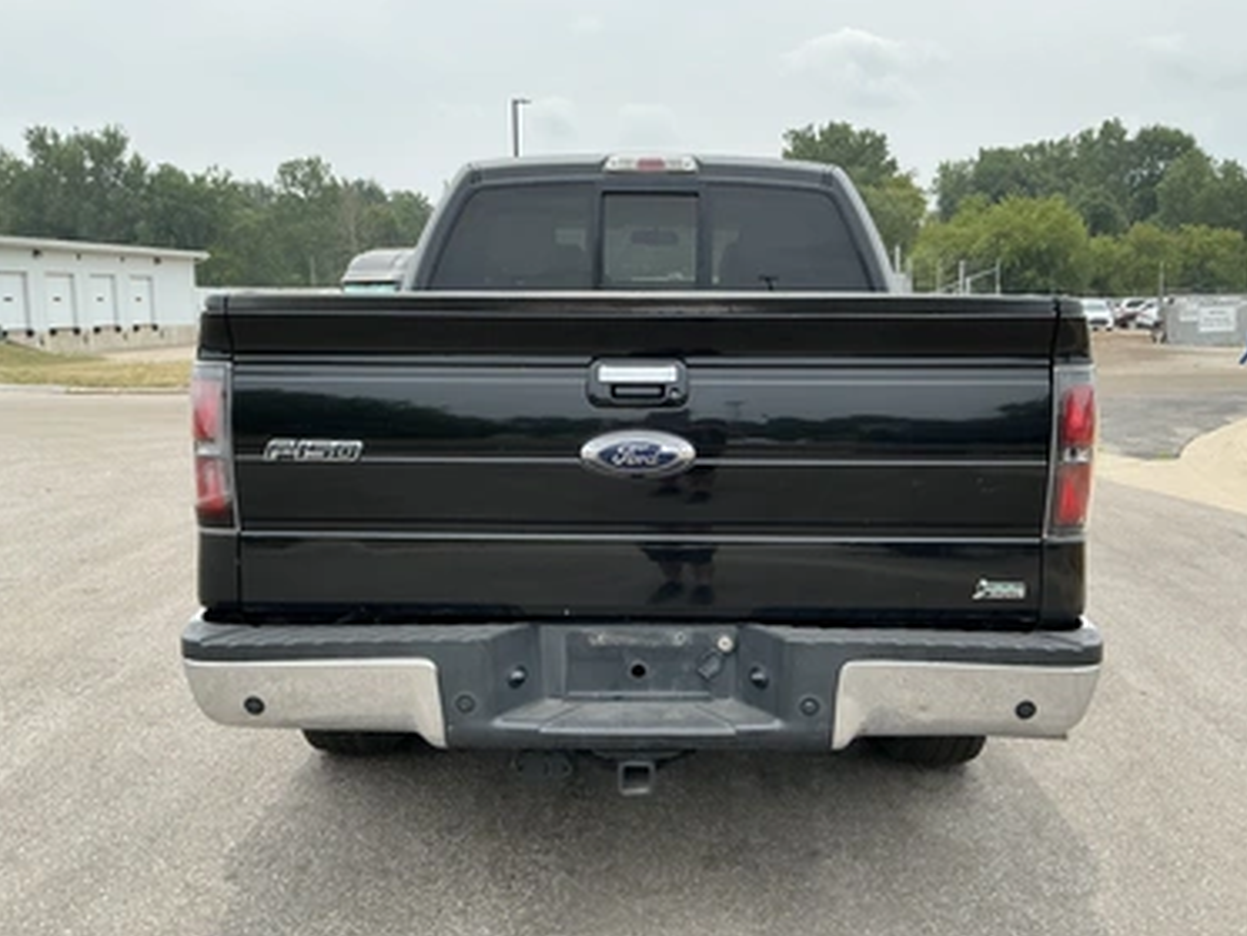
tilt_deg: -5.0
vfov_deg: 46.8
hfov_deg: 59.9
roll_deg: +1.2
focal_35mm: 30
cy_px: 458
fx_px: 1081
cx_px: 632
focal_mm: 3
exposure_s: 1/1076
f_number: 1.8
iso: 25
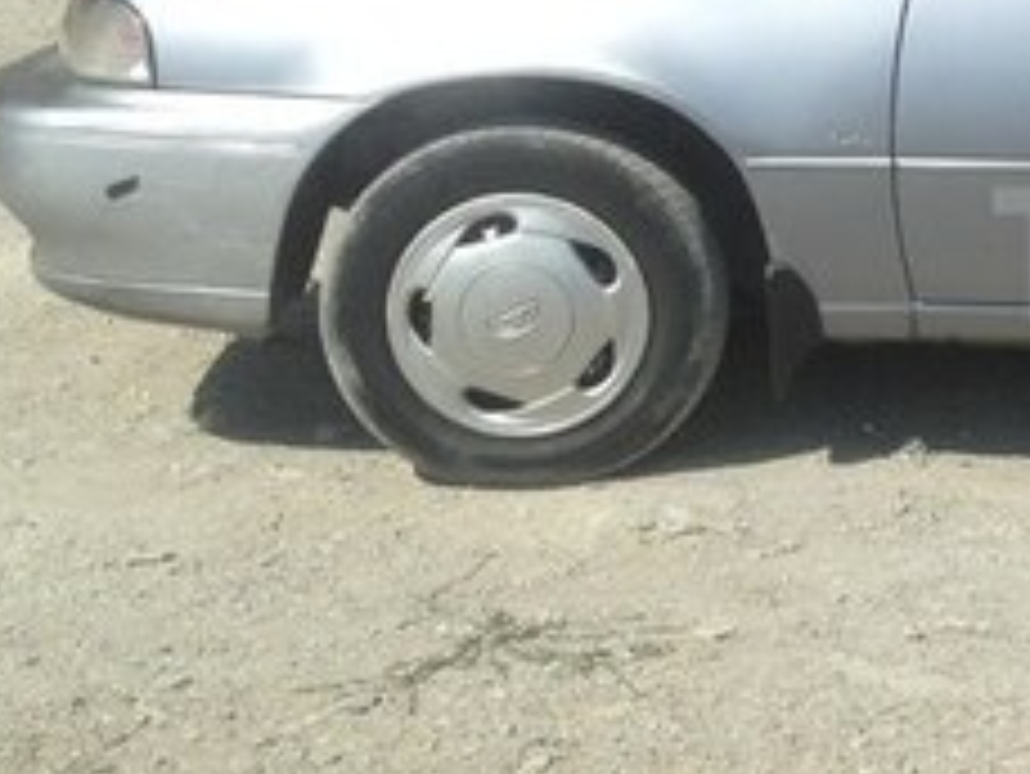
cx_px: 1453
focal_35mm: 95
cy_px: 254
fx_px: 2828
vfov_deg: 15.5
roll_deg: +1.2
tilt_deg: -6.8
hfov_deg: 18.7
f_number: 2.4
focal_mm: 4.12
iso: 50
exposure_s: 1/2169
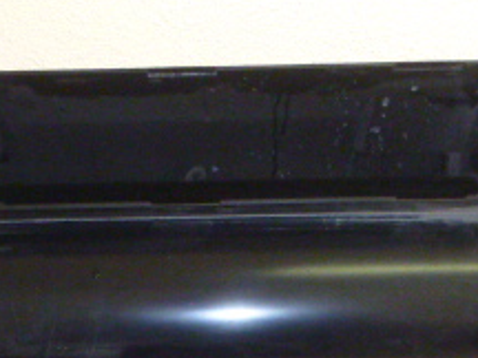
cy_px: 480
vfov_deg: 18.4
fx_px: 1022
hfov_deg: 26.3
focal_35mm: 74
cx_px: 190
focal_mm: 4.5
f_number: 3.9
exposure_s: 1/60
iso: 400
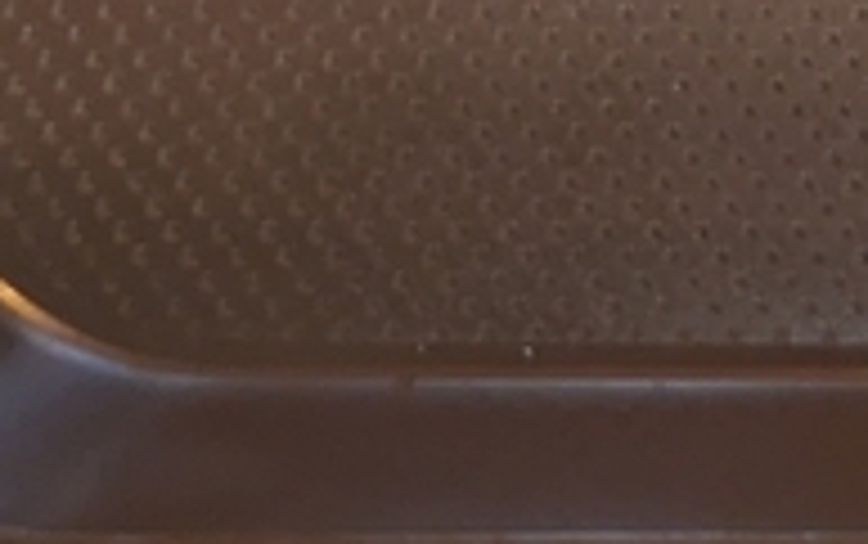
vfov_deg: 7.0
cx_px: 2334
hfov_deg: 10.3
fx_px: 3907
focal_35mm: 165
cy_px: -1189
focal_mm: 5.43
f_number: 1.89
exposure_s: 1/40
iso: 286
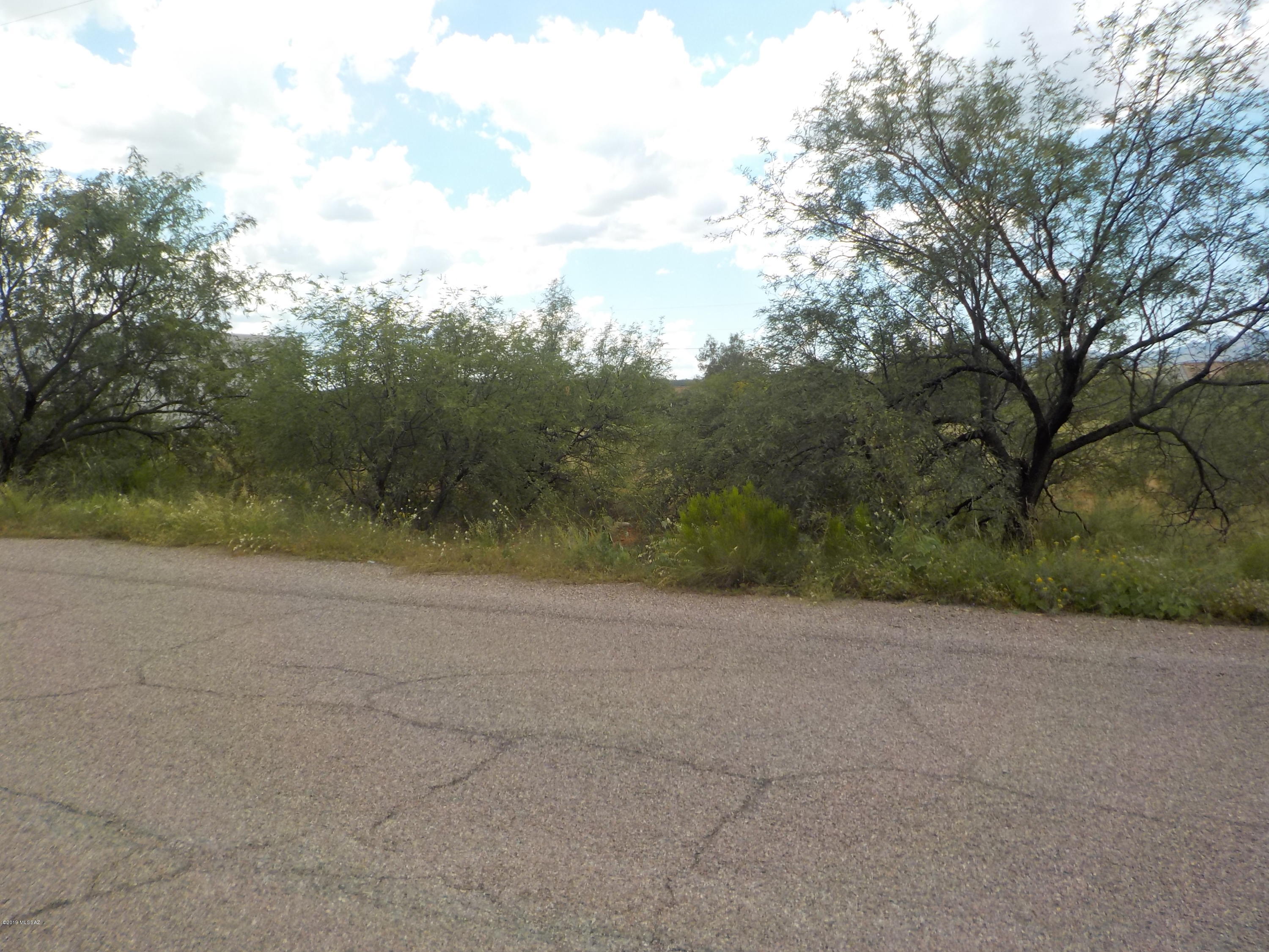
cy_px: 476
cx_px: 634
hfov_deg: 60.0
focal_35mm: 30
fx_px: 1100
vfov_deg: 46.8
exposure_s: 1/800
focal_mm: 4.1
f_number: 3.3
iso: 125
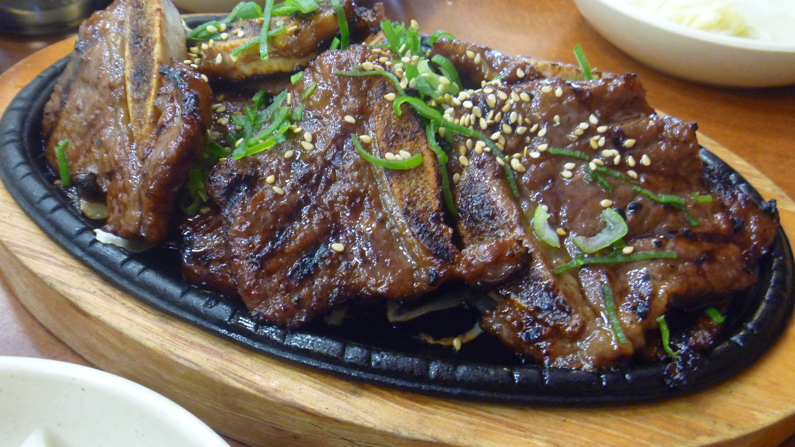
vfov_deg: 30.4
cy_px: 204
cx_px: 394
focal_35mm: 39
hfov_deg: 51.6
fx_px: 822
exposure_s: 1/10
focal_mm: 6.3
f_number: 3.5
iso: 400
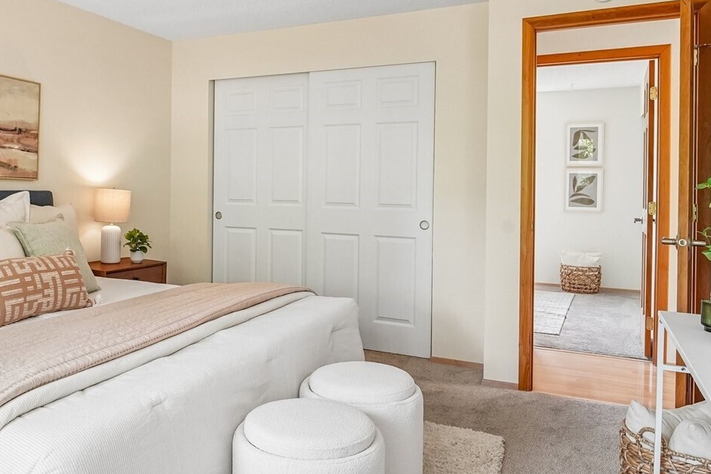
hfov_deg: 62.5
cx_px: 253
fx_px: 573
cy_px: 196
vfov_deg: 44.8
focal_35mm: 29
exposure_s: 1/30
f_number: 8
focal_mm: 16
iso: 1600
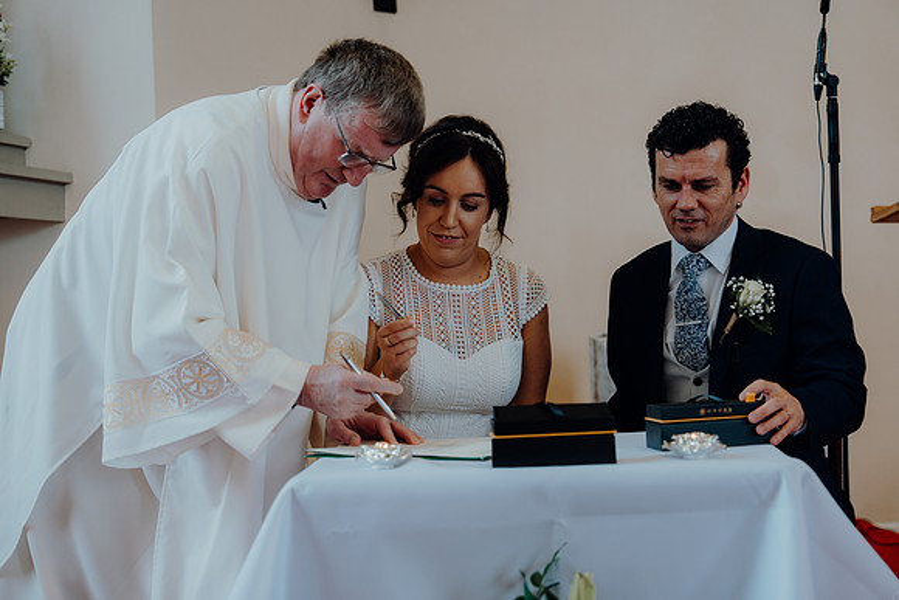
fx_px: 1324
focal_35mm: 53
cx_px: 450
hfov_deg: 37.5
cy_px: 300
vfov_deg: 25.5
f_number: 2.8
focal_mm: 53
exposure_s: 1/200
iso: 400
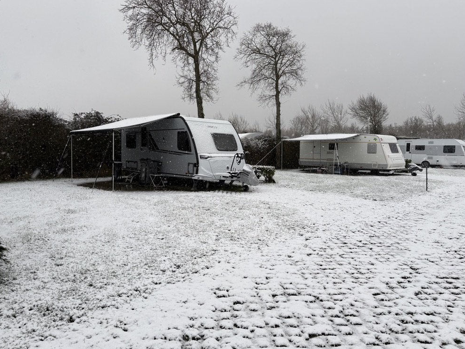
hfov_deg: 65.3
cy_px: 174
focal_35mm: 27
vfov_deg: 51.4
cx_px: 229
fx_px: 363
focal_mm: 5.96
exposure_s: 1/278
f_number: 1.6
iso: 40
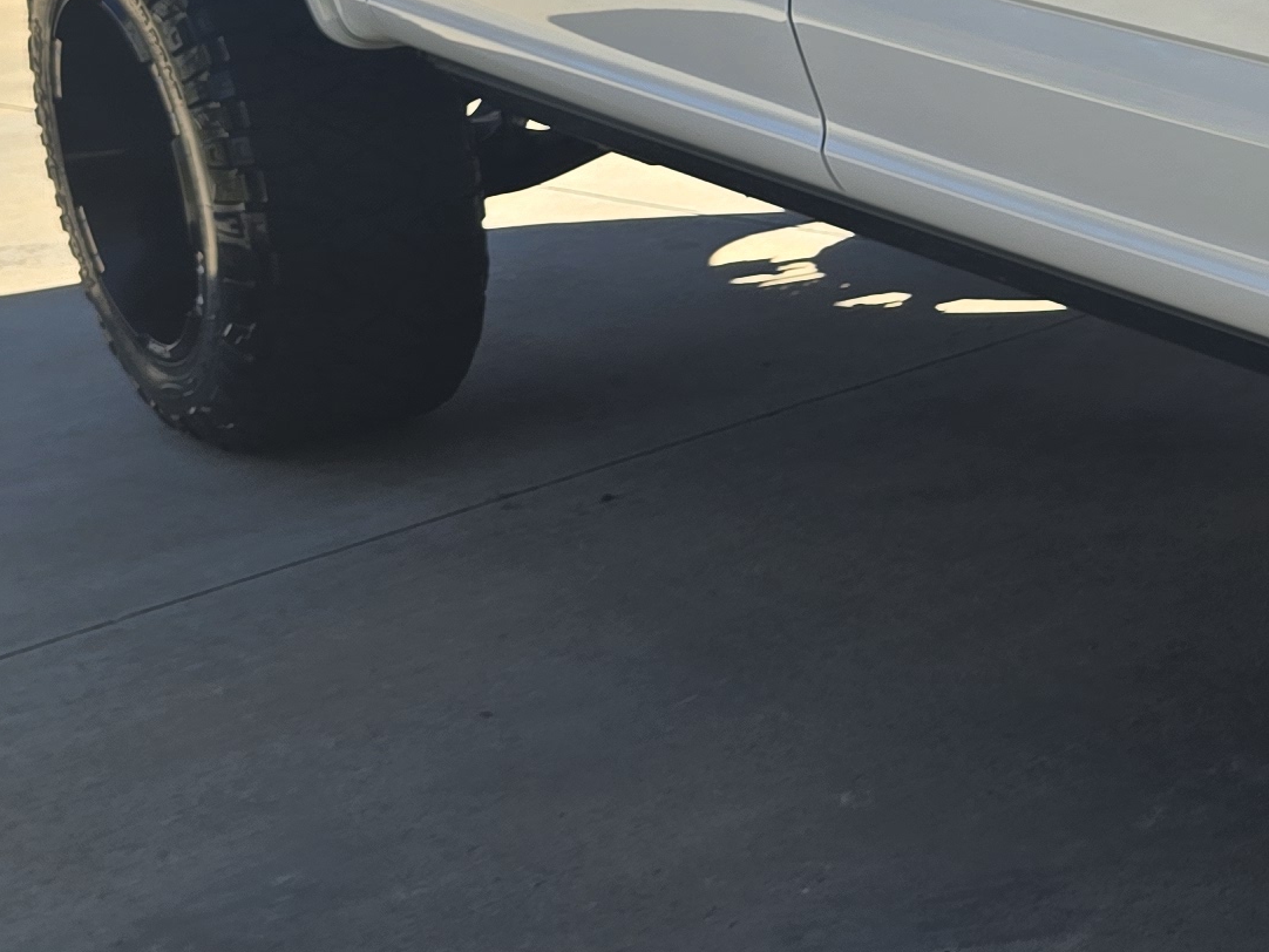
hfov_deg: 18.5
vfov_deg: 17.3
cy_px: 285
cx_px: 2227
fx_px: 3117
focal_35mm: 85
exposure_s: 1/312
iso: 12
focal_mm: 6.3
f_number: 1.7
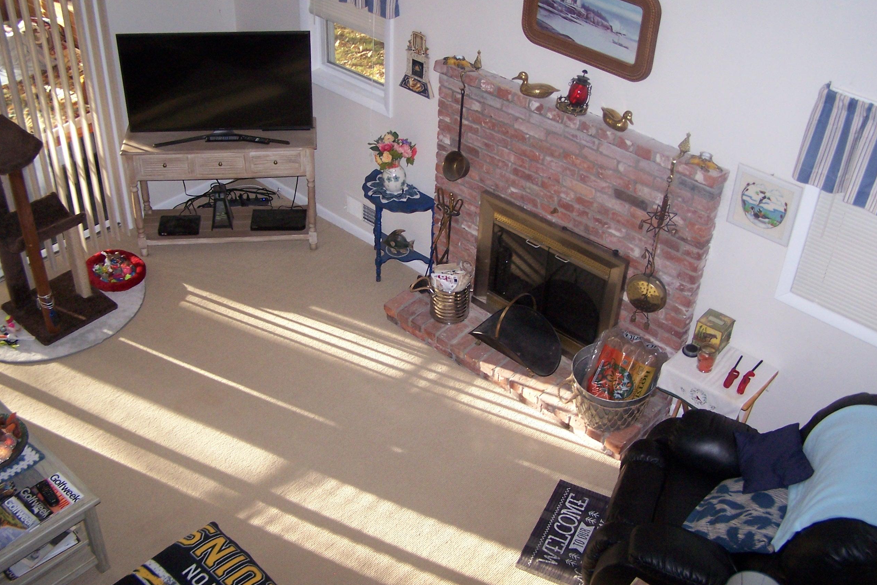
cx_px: 440
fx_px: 974
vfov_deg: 33.4
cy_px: 255
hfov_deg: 48.5
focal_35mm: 40
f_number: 2.8
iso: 140
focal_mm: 6.3
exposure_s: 1/60
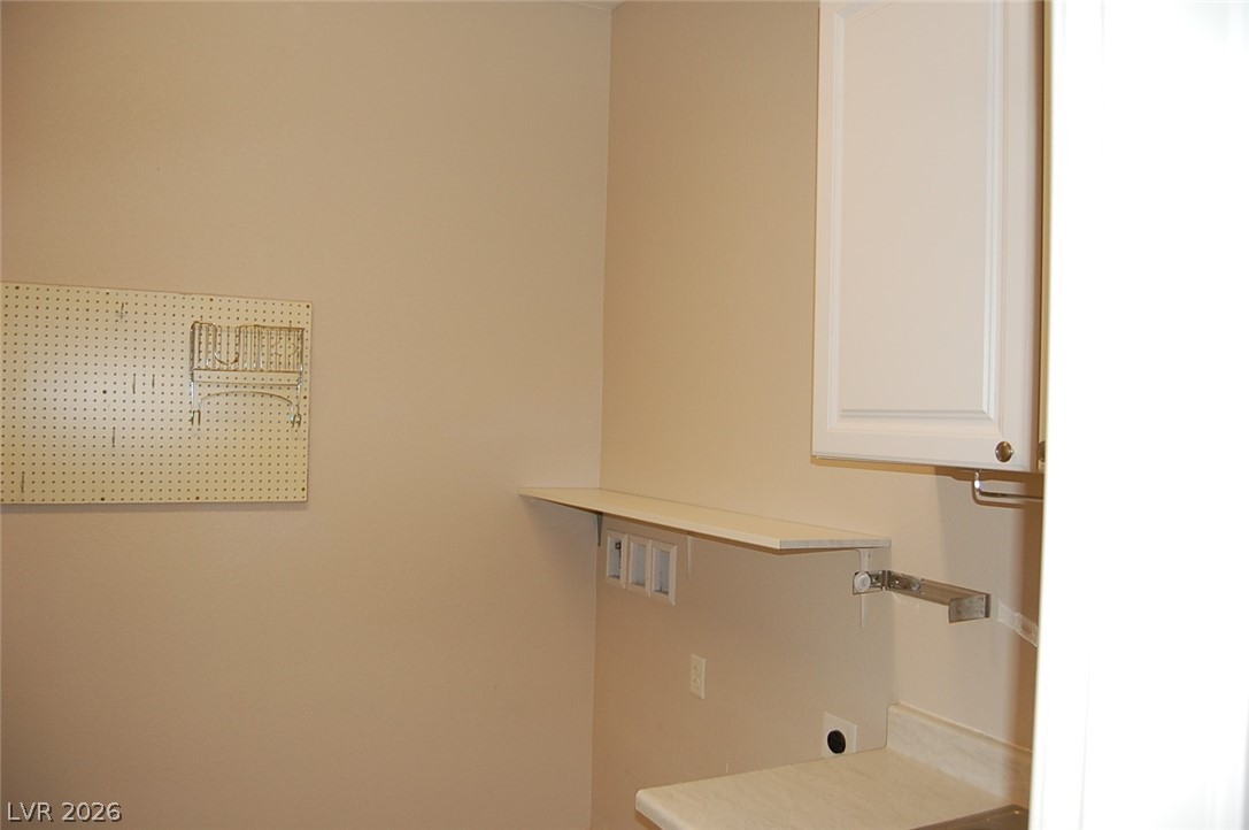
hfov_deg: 67.4
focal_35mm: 27
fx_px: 936
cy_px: 415
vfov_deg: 47.8
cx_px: 624
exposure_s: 1/60
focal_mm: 18
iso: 400
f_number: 3.5
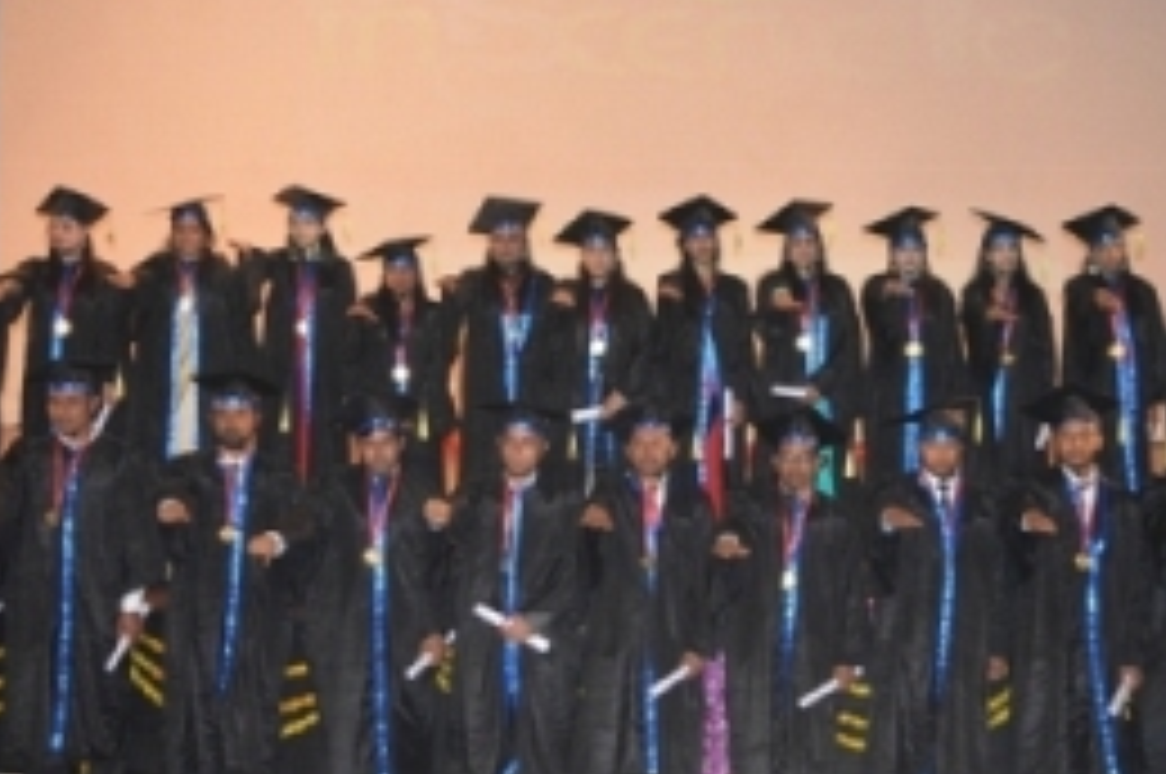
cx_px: 617
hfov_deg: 41.9
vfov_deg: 28.4
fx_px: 1520
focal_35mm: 47
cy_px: 248
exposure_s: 1/60
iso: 3200
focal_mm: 18
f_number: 3.5
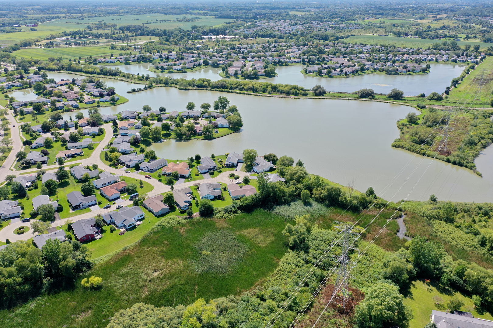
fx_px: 383
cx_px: 246
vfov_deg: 46.4
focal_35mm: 28
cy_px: 164
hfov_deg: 65.5
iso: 100
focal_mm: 10.26
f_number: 5
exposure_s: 1/320
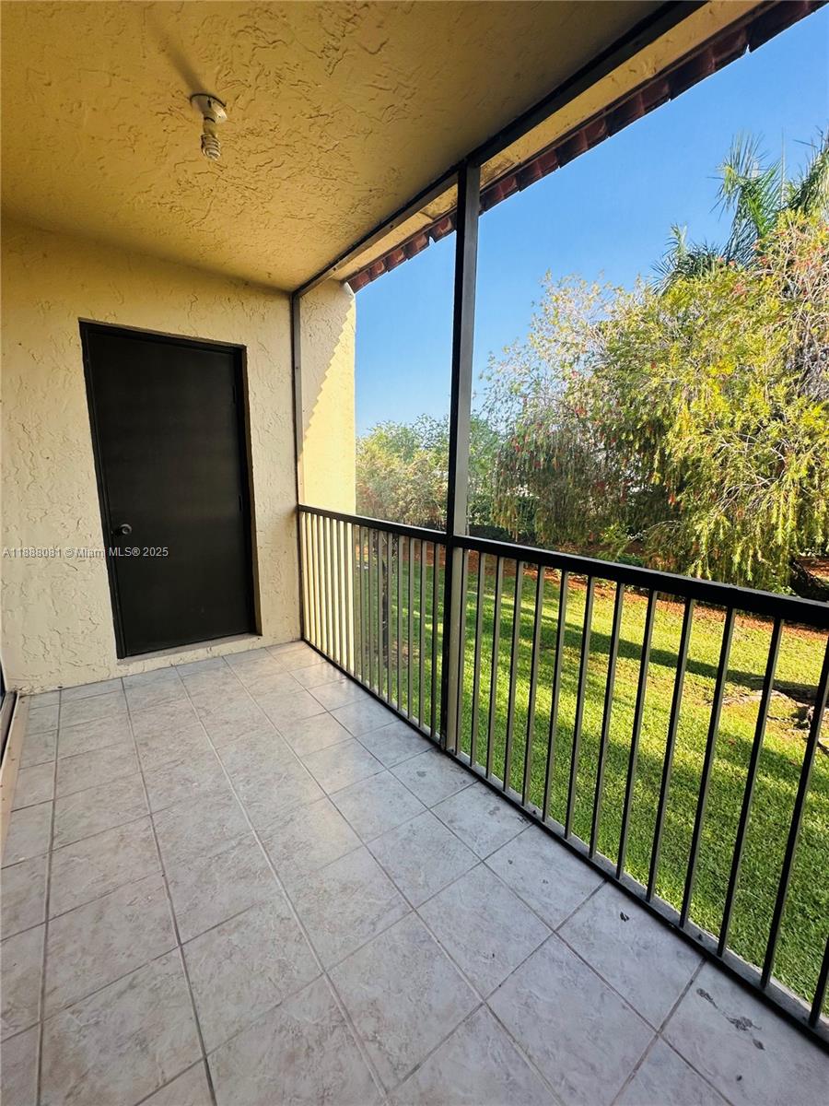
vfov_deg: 102.1
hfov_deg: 85.7
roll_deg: -1.9
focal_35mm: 14
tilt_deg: -9.8
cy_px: 553
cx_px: 414
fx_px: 447
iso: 40
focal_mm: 2.22
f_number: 2.2
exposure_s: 1/309
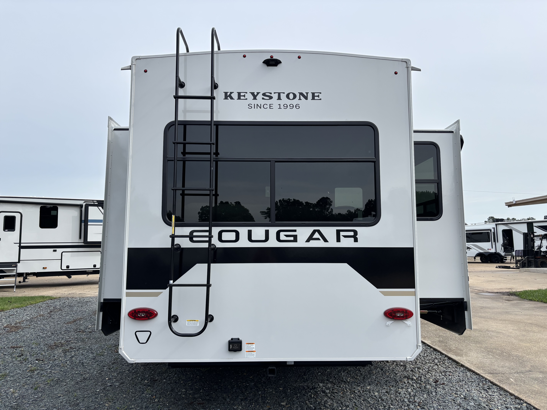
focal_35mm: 26
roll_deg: +0.6
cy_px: 205
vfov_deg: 53.1
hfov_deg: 67.3
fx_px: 411
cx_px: 274
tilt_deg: +5.1
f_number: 1.6
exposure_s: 1/2933
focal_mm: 5.96
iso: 50
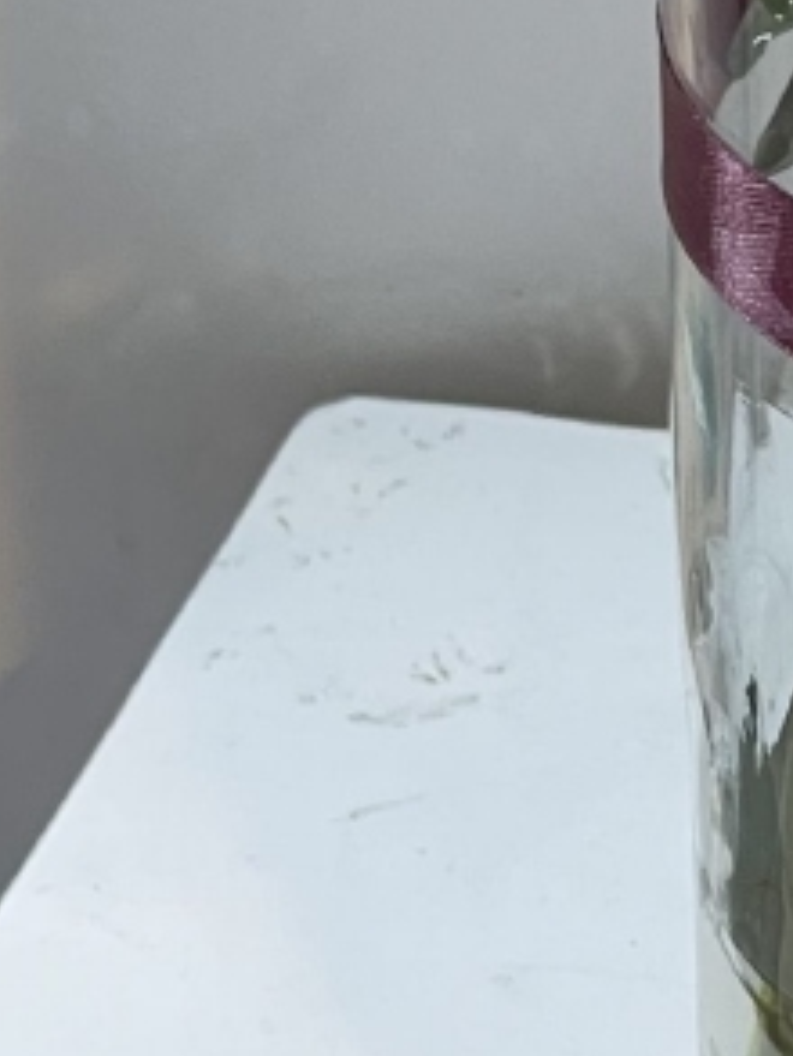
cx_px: 1364
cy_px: -580
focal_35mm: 328
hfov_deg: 4.5
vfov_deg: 6.0
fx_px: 10011
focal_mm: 7.5
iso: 125
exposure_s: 1/100
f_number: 2.2
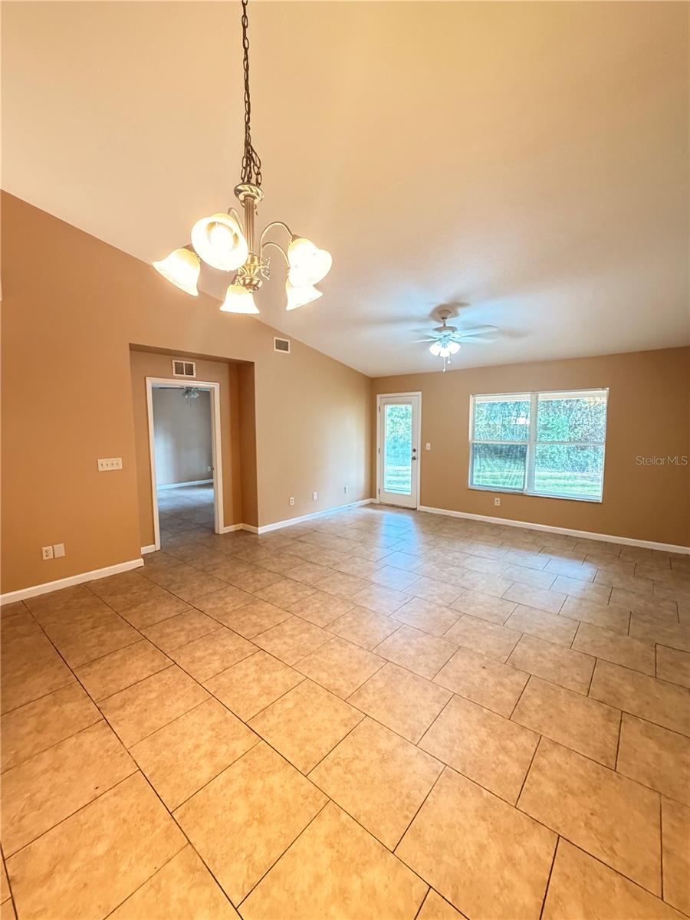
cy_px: 460
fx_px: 372
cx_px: 345
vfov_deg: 102.1
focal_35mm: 14
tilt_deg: -5.3
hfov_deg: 85.7
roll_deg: -0.6
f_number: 2.2
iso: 640
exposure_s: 1/60
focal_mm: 2.22
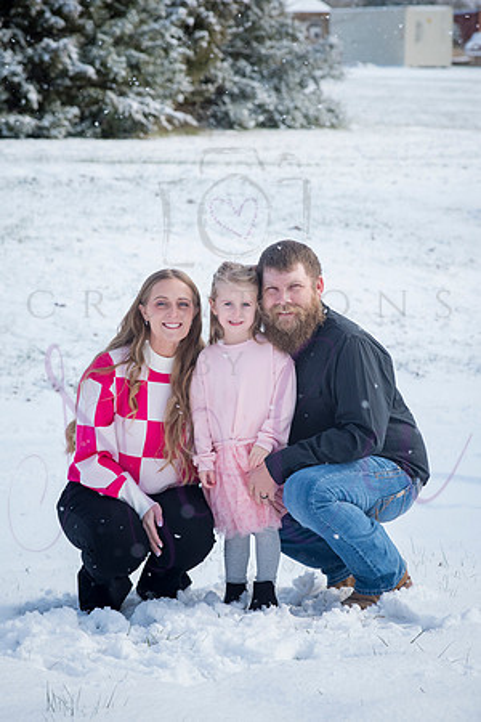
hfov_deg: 10.2
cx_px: 240
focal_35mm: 135
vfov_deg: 15.2
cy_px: 361
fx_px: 2705
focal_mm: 135
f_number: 9
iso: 640
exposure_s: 1/800
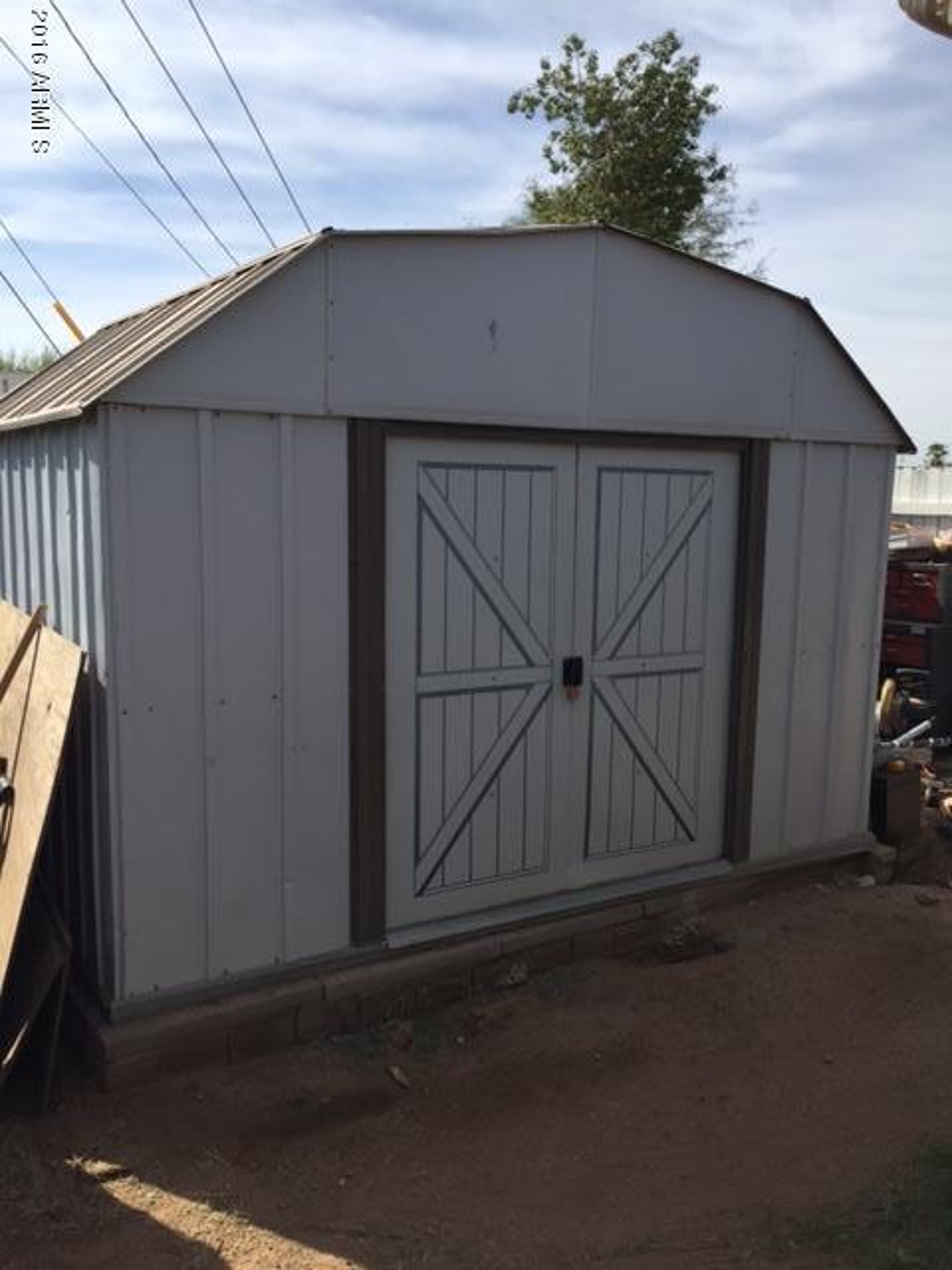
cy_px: 635
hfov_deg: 48.2
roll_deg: -2.1
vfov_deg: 61.7
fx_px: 1063
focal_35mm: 29
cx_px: 476
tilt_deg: -10.8
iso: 32
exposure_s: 1/2475
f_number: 2.2
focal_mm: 4.15
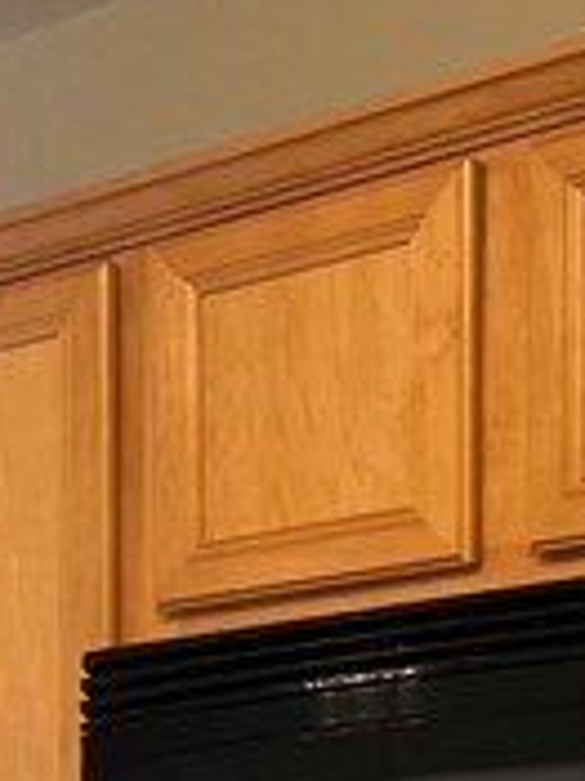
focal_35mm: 152
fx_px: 3429
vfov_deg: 12.1
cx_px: -848
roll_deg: +0.9
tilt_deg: -2.0
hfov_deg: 8.8
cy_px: 1308
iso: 80
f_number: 1.6
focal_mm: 4.2
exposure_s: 1/120
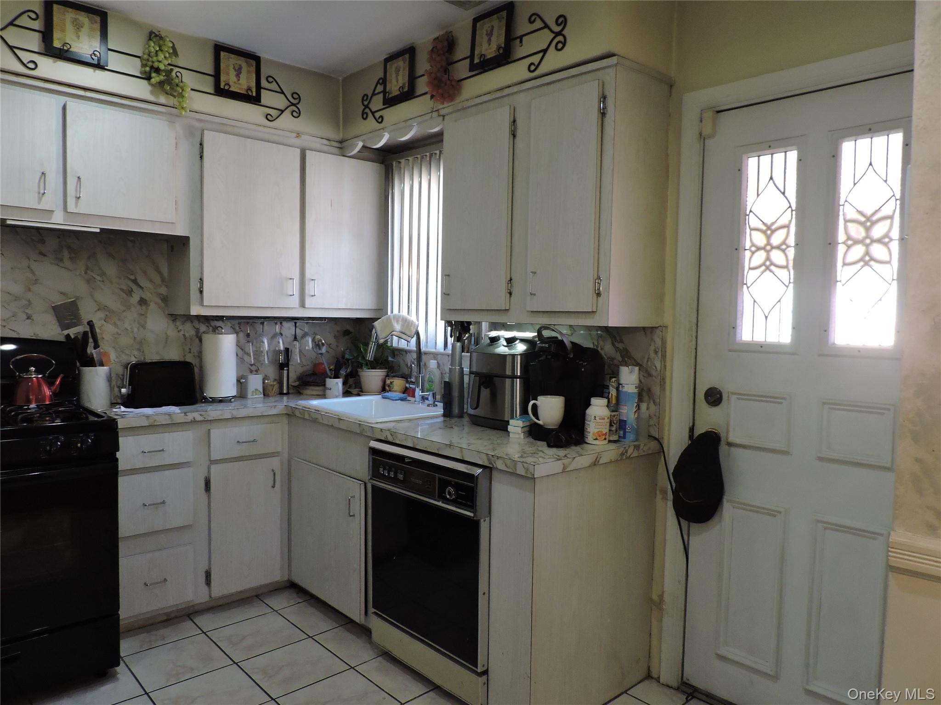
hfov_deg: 71.6
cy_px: 352
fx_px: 652
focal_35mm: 24
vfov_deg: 56.8
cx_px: 470
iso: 360
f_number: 3
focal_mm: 4.3
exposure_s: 1/30
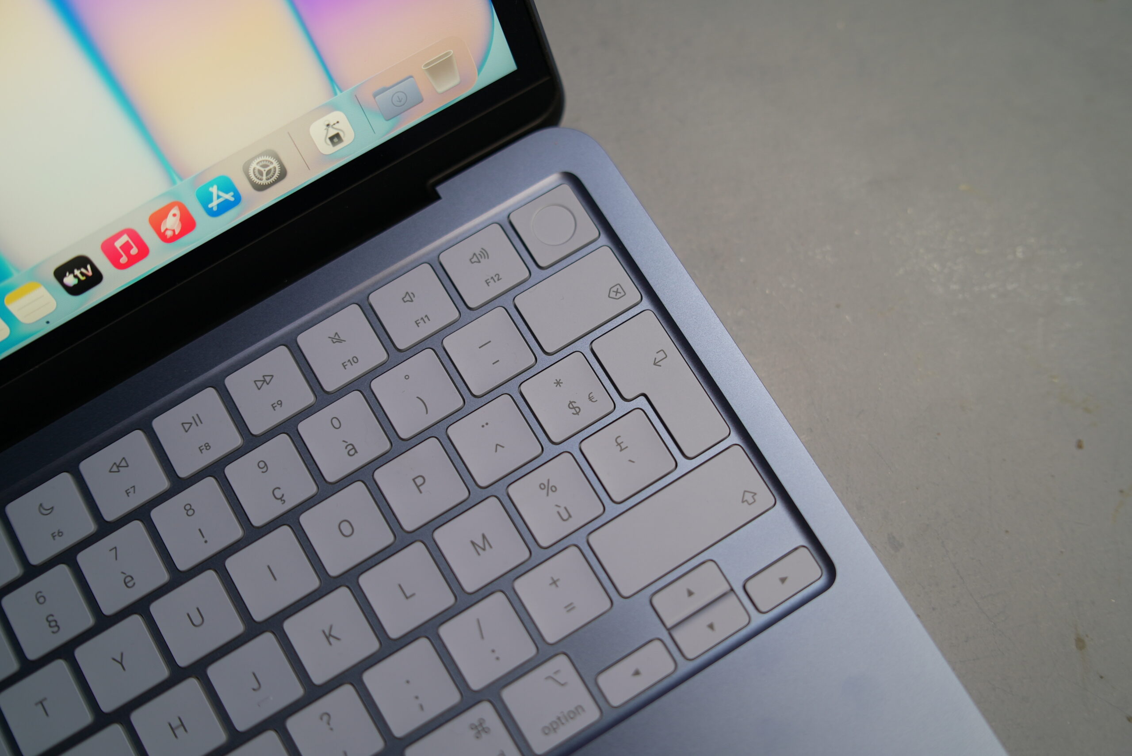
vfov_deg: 37.9
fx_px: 1101
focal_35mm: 35
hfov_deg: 54.4
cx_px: 566
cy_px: 378
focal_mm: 35
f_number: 2.2
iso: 320
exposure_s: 1/100
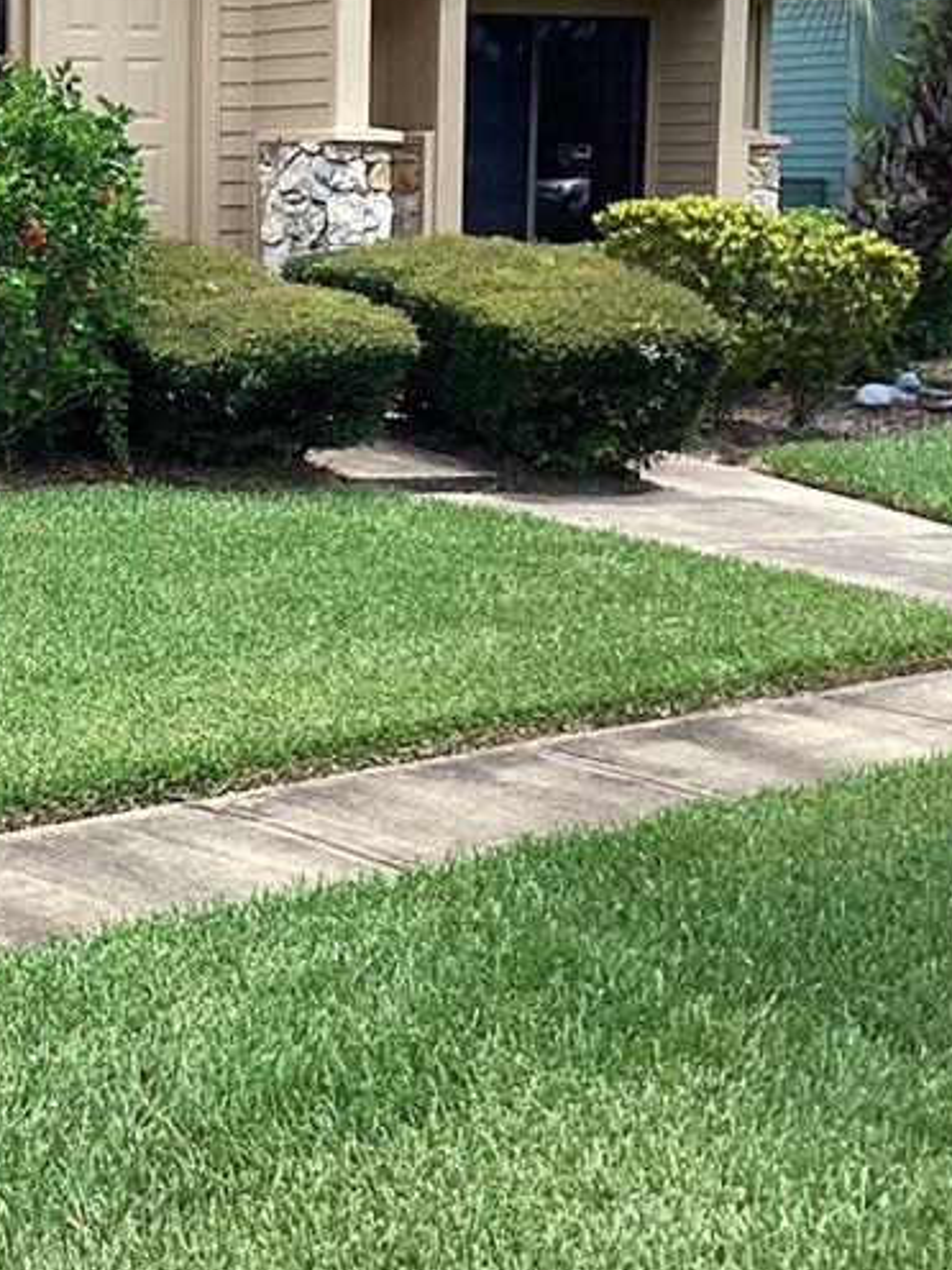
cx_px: -154
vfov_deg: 25.9
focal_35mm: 75
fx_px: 2750
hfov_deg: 18.7
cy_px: 430
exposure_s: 1/337
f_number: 2.4
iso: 25
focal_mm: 3.3
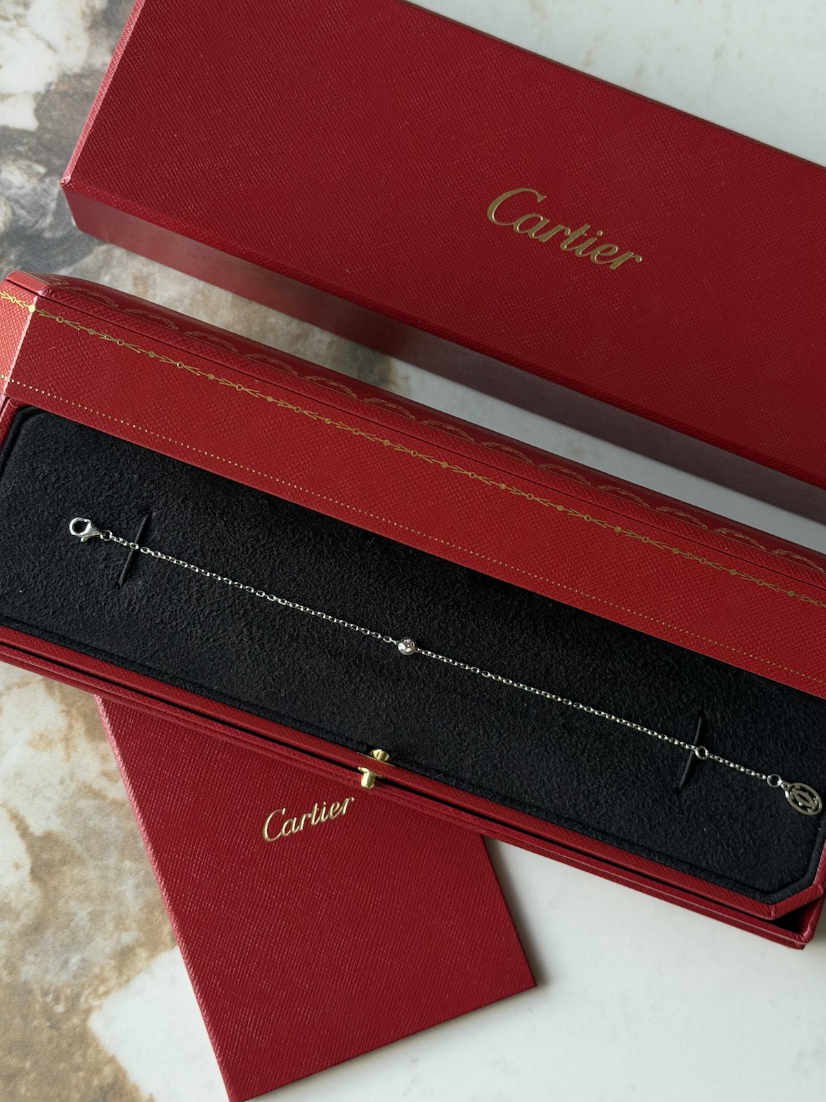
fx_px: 1527
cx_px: 413
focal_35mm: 48
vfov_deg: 39.7
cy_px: 551
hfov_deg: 30.3
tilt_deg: -82.3
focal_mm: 6.76
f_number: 1.78
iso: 125
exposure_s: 1/93
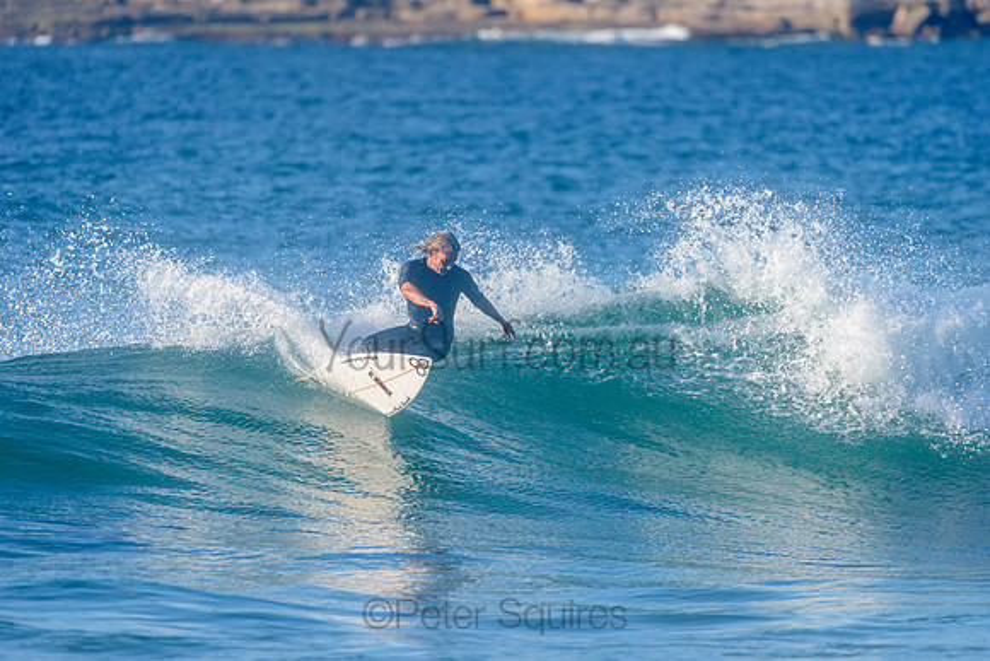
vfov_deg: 2.7
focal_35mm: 500
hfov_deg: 4.1
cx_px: 495
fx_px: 13761
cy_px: 330
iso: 360
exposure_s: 1/2000
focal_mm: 500
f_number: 5.6
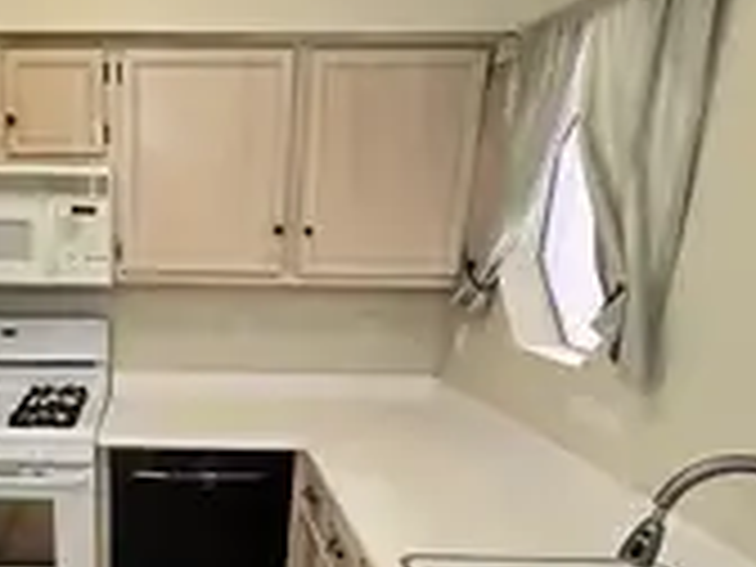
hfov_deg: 54.7
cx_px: 162
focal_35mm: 31
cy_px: 441
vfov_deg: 43.6
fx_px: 677
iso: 200
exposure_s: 1/60
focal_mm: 2.2
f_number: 2.2
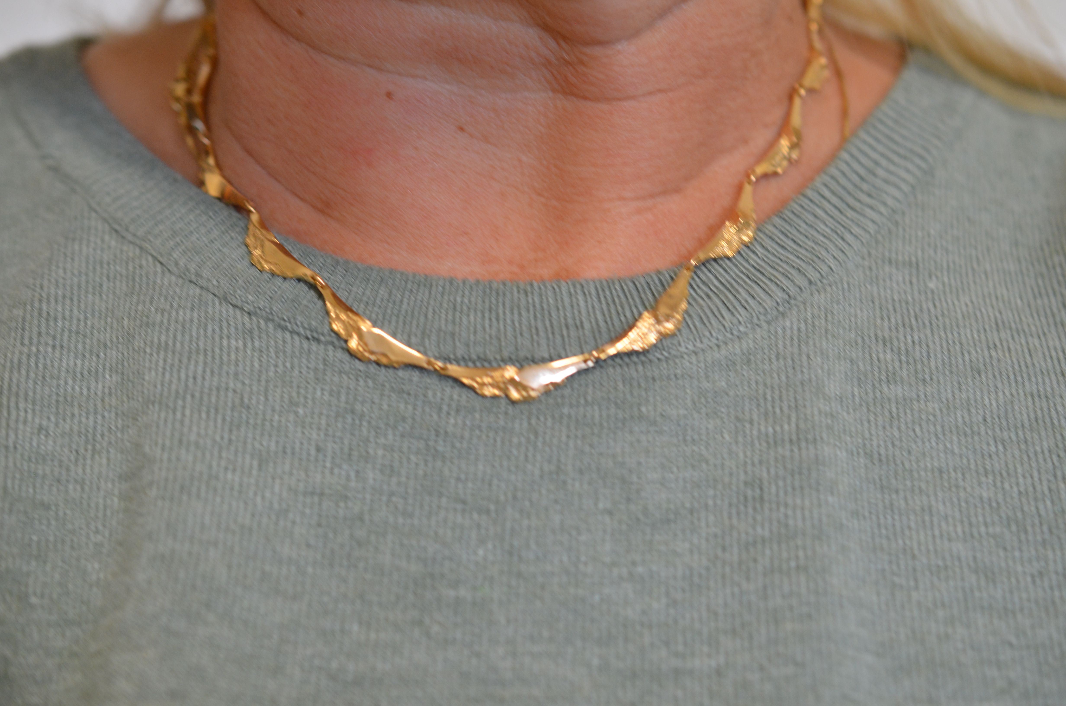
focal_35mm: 60
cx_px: 533
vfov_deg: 22.5
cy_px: 353
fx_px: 1773
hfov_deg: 33.5
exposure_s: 1/60
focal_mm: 40
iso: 450
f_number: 4
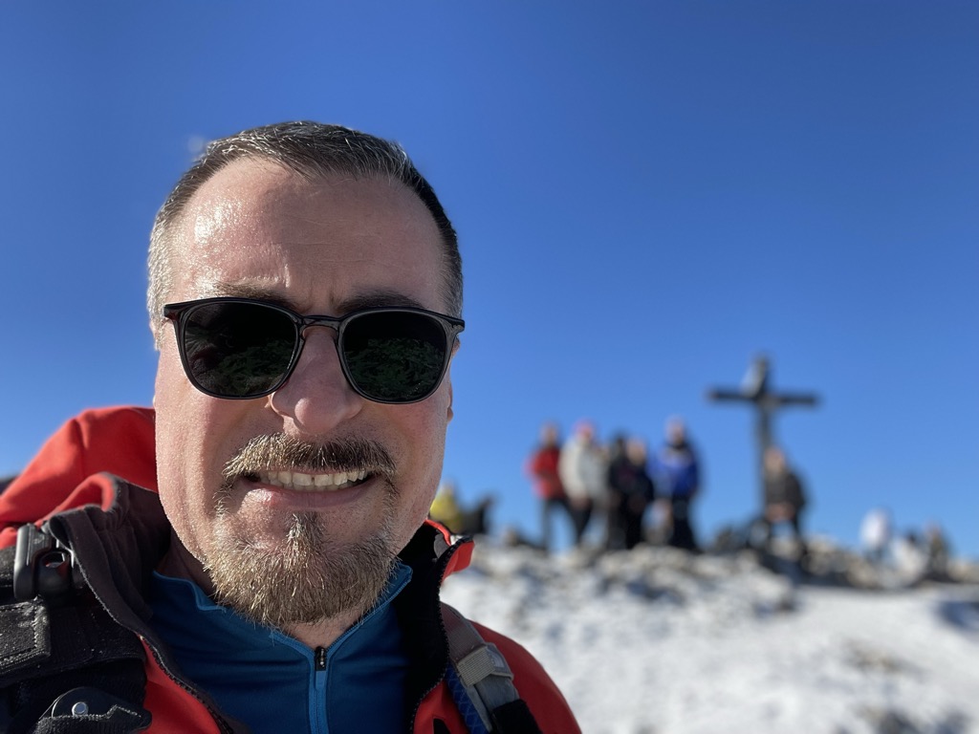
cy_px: 367
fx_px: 848
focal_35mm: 30
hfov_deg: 60.0
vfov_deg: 46.8
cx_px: 490
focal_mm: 2.71
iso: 32
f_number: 2.2
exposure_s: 1/857
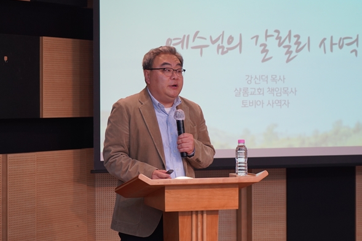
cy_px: 98
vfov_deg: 14.4
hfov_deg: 21.5
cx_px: 171
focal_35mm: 95
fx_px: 955
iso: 1000
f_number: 4
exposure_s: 1/160
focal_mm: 70
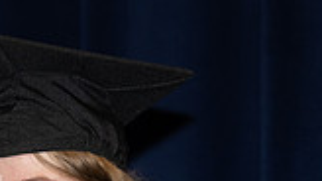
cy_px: 463
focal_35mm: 751
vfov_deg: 1.6
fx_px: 6408
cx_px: -94
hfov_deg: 2.9
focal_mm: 120
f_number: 5.6
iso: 640
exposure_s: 1/80
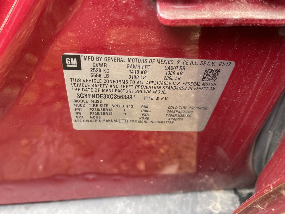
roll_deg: -5.0
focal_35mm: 25
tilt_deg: -38.6
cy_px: 107
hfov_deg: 69.4
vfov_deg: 54.9
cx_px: 142
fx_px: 206
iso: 125
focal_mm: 5.1
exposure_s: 1/105
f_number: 1.6
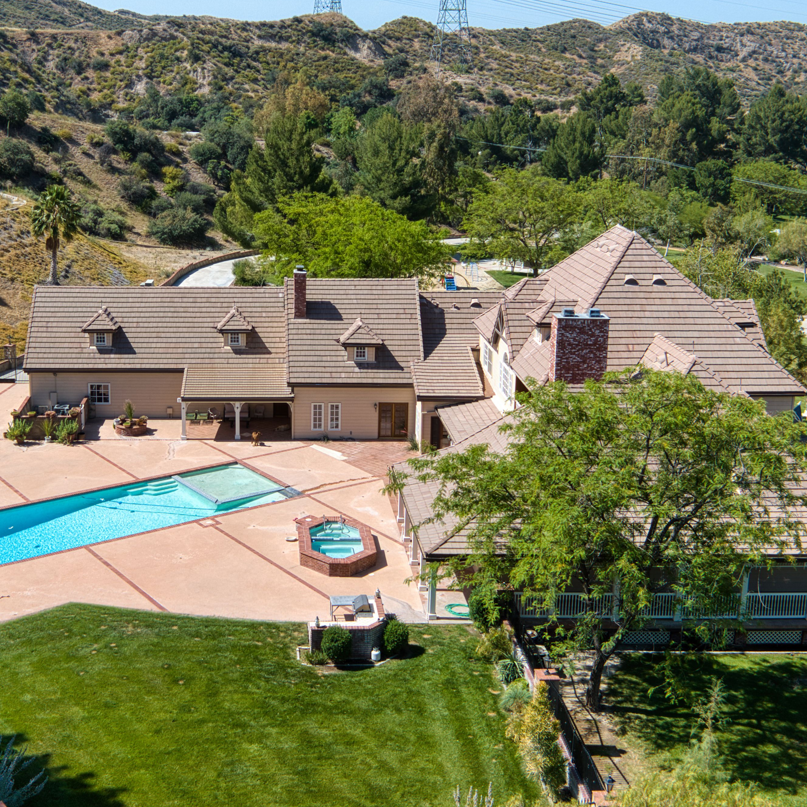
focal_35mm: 42
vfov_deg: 39.8
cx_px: 266
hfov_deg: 39.5
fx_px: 1108
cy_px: 308
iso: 100
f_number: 6.3
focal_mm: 12.29
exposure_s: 1/400
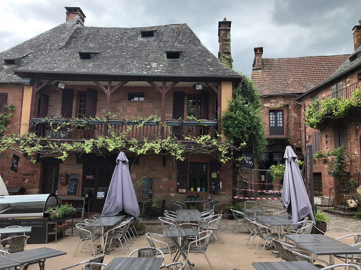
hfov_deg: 63.4
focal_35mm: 28
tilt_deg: +8.0
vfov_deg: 49.7
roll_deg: -0.8
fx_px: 292
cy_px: 135
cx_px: 180
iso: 20
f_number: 1.8
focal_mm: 4
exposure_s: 1/273
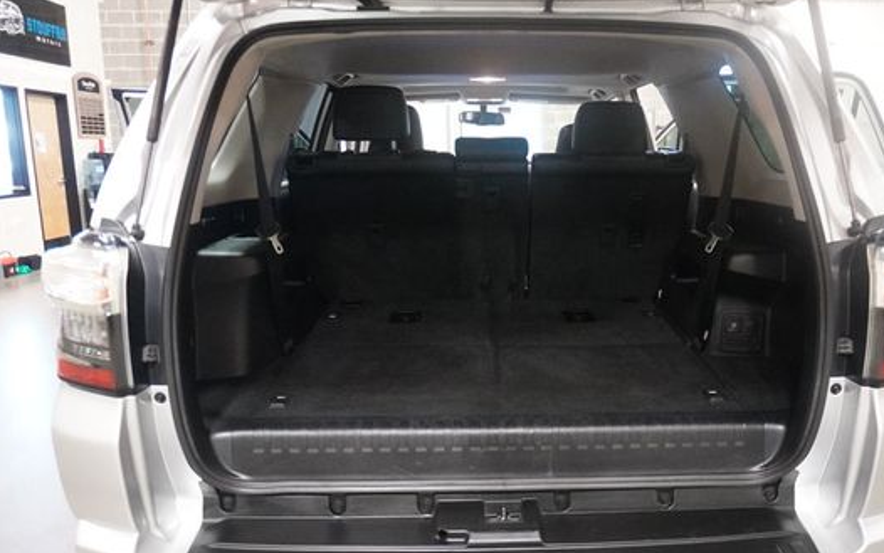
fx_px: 762
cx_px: 508
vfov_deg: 39.8
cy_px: 324
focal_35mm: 32
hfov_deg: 60.0
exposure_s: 1/60
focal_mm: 17
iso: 6400
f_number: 3.5
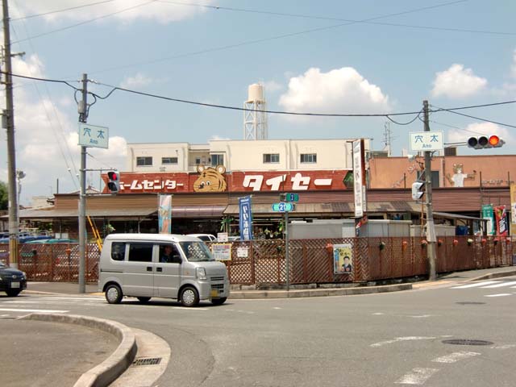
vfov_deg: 30.9
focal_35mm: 47
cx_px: 258
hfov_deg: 40.4
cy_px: 194
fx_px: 701
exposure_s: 1/640
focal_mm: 8.4
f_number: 4
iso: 64
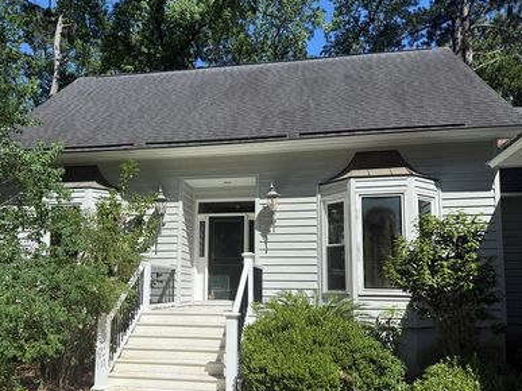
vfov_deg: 45.2
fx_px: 467
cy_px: 229
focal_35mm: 31
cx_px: 219
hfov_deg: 58.1
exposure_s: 1/4975
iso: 80
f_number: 1.78
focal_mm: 6.76
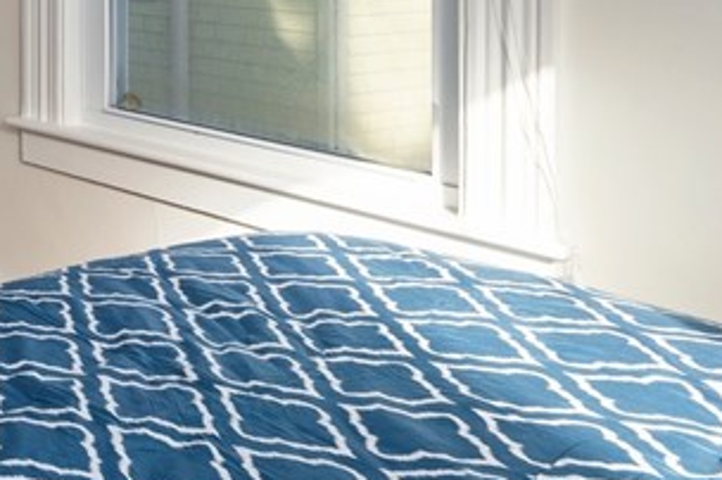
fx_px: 1002
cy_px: -75
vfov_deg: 24.7
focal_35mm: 50
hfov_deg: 25.8
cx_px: -428
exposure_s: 1/6
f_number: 7.1
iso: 100
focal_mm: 14
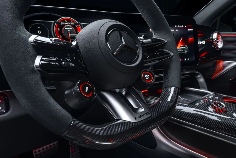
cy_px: 79
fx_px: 144
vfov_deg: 57.2
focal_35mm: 22
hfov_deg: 78.6
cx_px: 118
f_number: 16
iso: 200
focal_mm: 22
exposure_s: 1/2
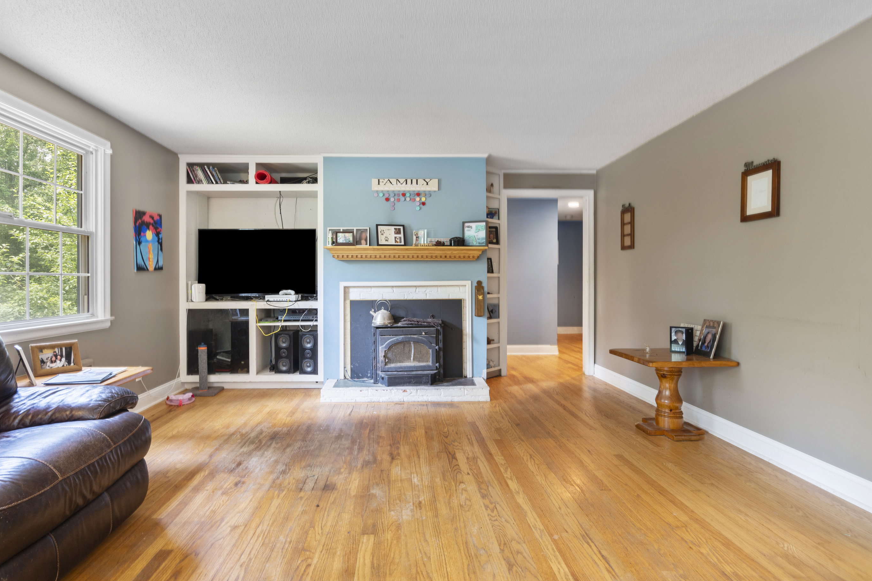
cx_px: 411
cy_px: 283
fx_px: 436
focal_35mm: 18
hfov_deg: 89.9
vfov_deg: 67.4
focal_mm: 16
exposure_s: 6
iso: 200
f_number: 9
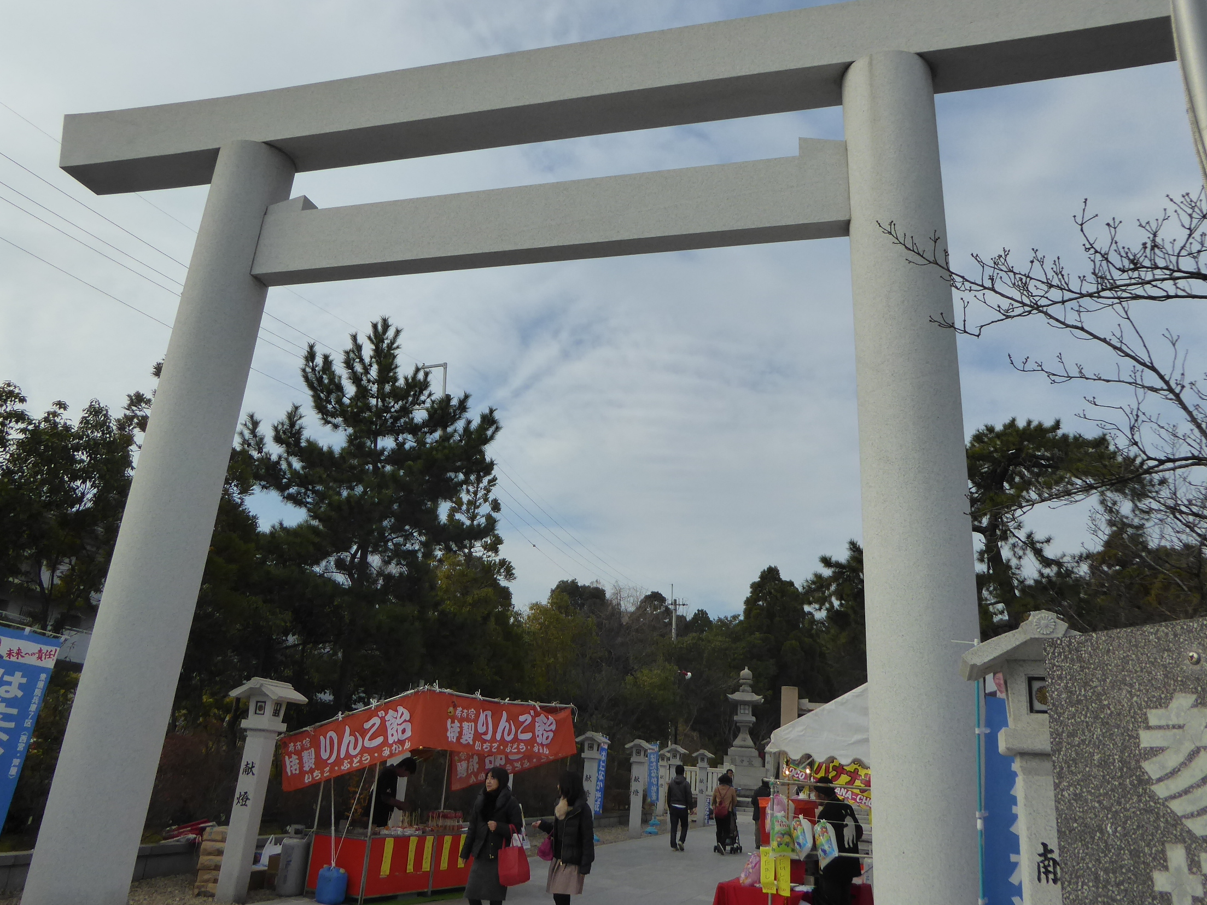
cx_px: 621
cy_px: 422
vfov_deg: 48.2
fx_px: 1011
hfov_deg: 61.7
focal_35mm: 29
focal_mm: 4.3
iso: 160
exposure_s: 1/1600
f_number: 3.3
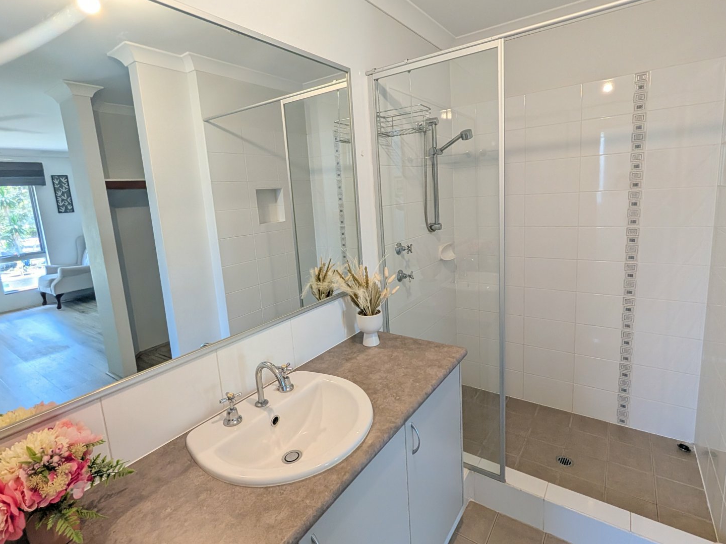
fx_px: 336
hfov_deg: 94.5
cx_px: 370
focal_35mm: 16
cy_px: 246
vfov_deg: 77.9
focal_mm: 2.02
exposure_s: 1/90
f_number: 1.7
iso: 92
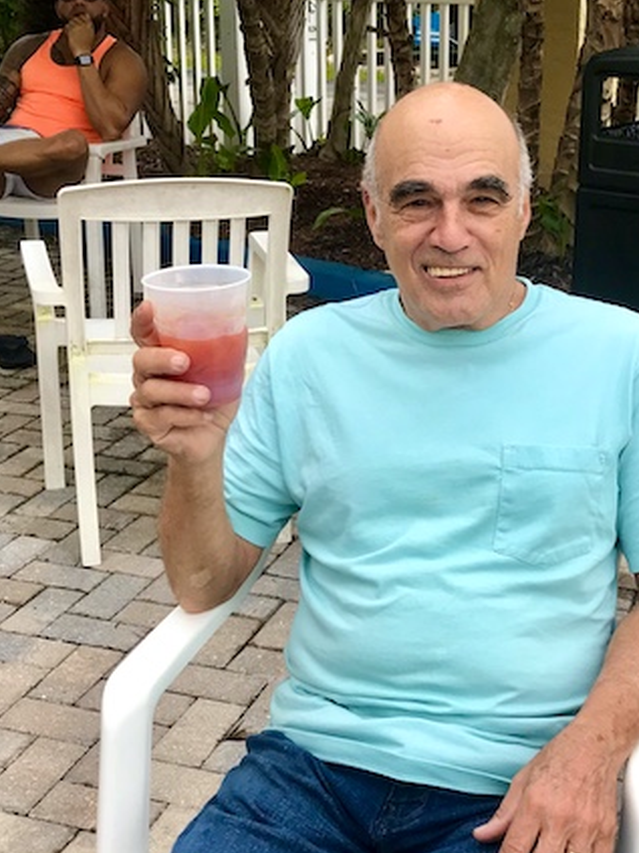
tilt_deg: -18.6
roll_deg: -0.2
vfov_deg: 36.2
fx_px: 1305
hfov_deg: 27.3
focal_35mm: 53
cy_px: 403
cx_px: 431
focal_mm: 3.99
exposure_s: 1/120
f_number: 1.8
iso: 32
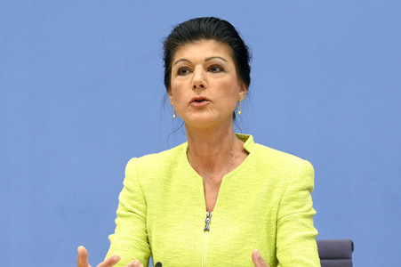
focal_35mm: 86
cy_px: 134
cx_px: 200
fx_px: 957
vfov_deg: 15.9
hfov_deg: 23.7
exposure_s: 1/640
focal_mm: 86
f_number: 5.6
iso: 5000
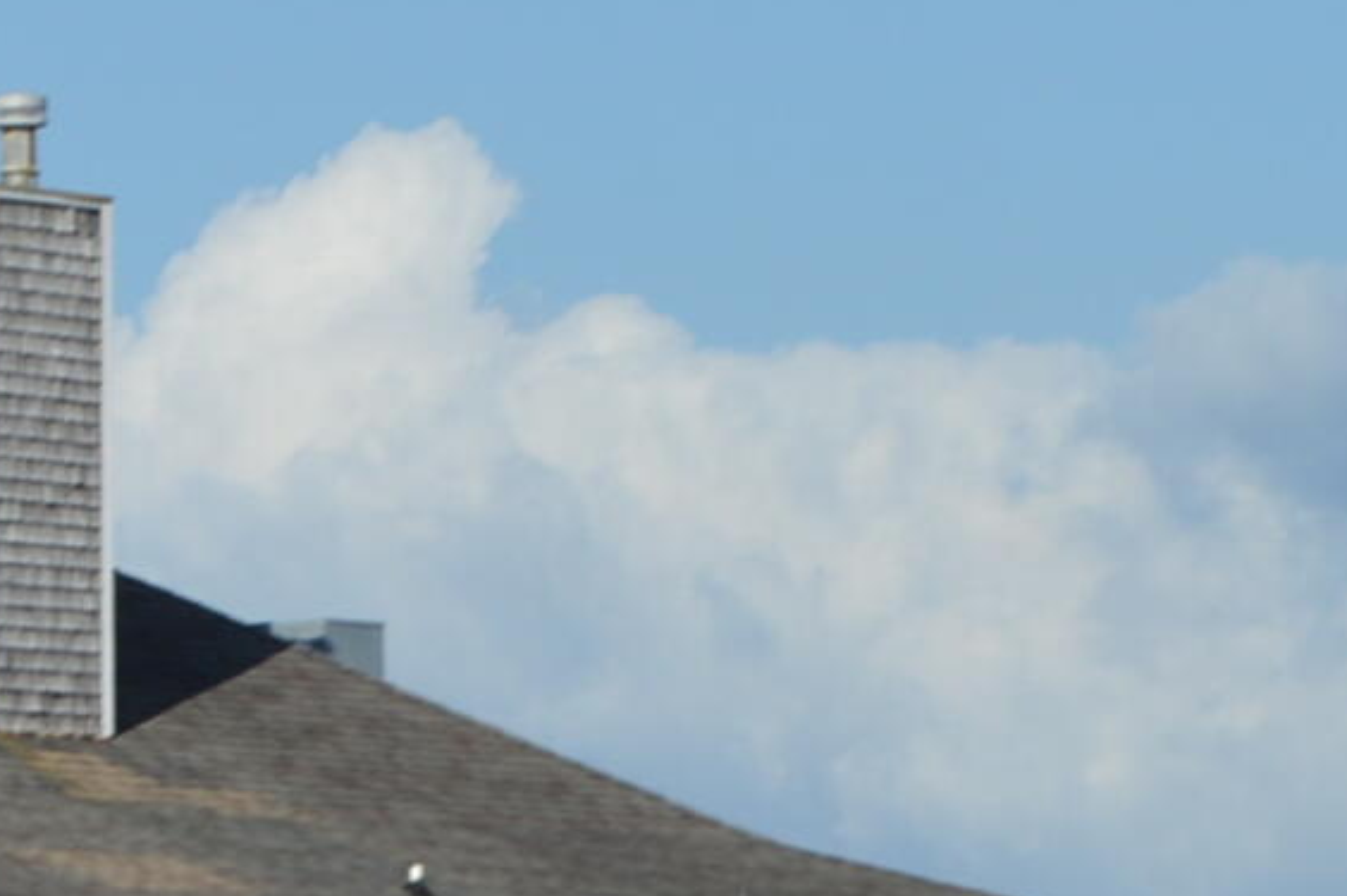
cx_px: -1684
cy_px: 535
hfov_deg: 4.6
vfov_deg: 3.1
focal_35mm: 439
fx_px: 16398
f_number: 9
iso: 100
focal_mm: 55
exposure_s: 1/320
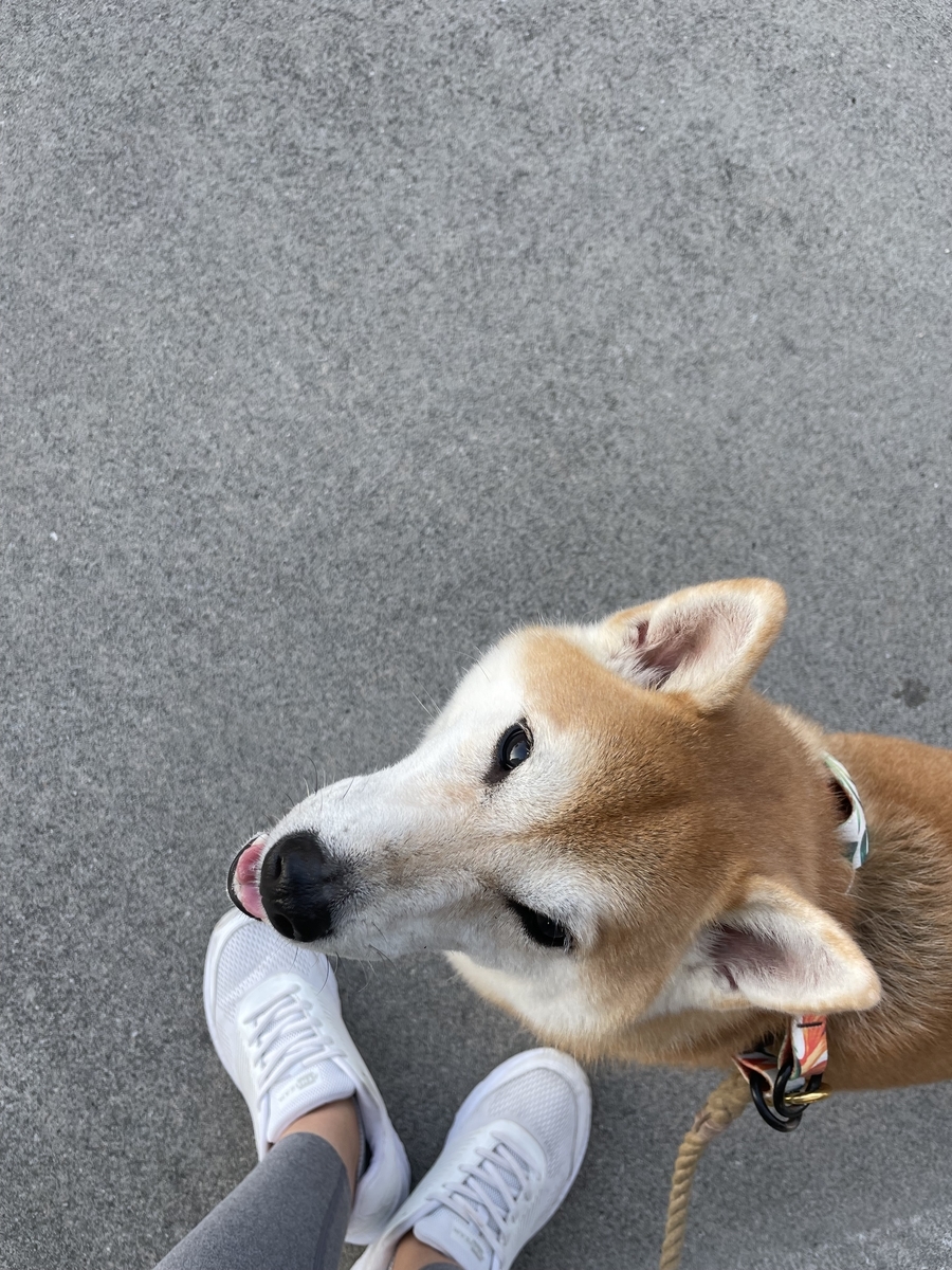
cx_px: 476
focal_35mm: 26
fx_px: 953
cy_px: 635
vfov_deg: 67.3
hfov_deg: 53.1
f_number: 1.6
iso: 32
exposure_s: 1/234
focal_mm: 4.2
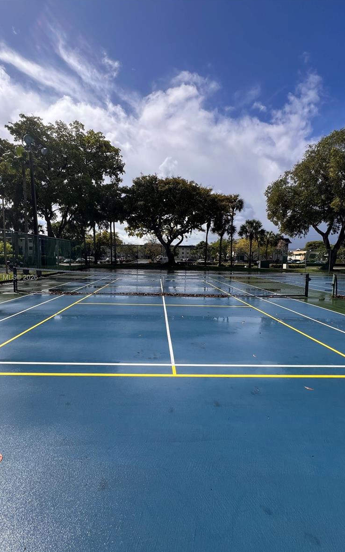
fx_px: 211
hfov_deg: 78.5
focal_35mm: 14
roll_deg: -1.1
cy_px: 278
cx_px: 162
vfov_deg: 105.3
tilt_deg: -5.2
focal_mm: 1.57
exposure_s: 1/1845
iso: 32
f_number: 1.8
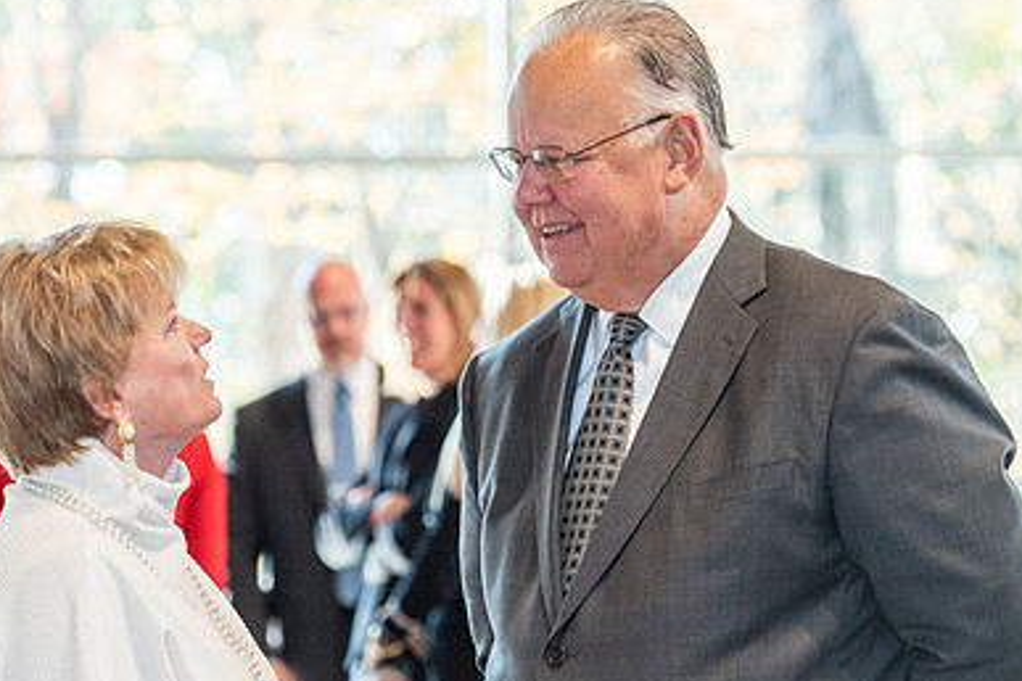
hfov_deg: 9.9
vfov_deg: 6.6
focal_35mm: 207
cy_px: 435
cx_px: 601
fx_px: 5876
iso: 1000
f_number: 4.5
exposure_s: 1/200
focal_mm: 120
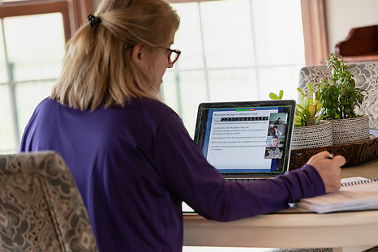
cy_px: 132
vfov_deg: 8.2
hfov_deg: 12.2
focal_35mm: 168
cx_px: 213
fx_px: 1764
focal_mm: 135
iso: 640
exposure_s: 1/250
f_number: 3.2
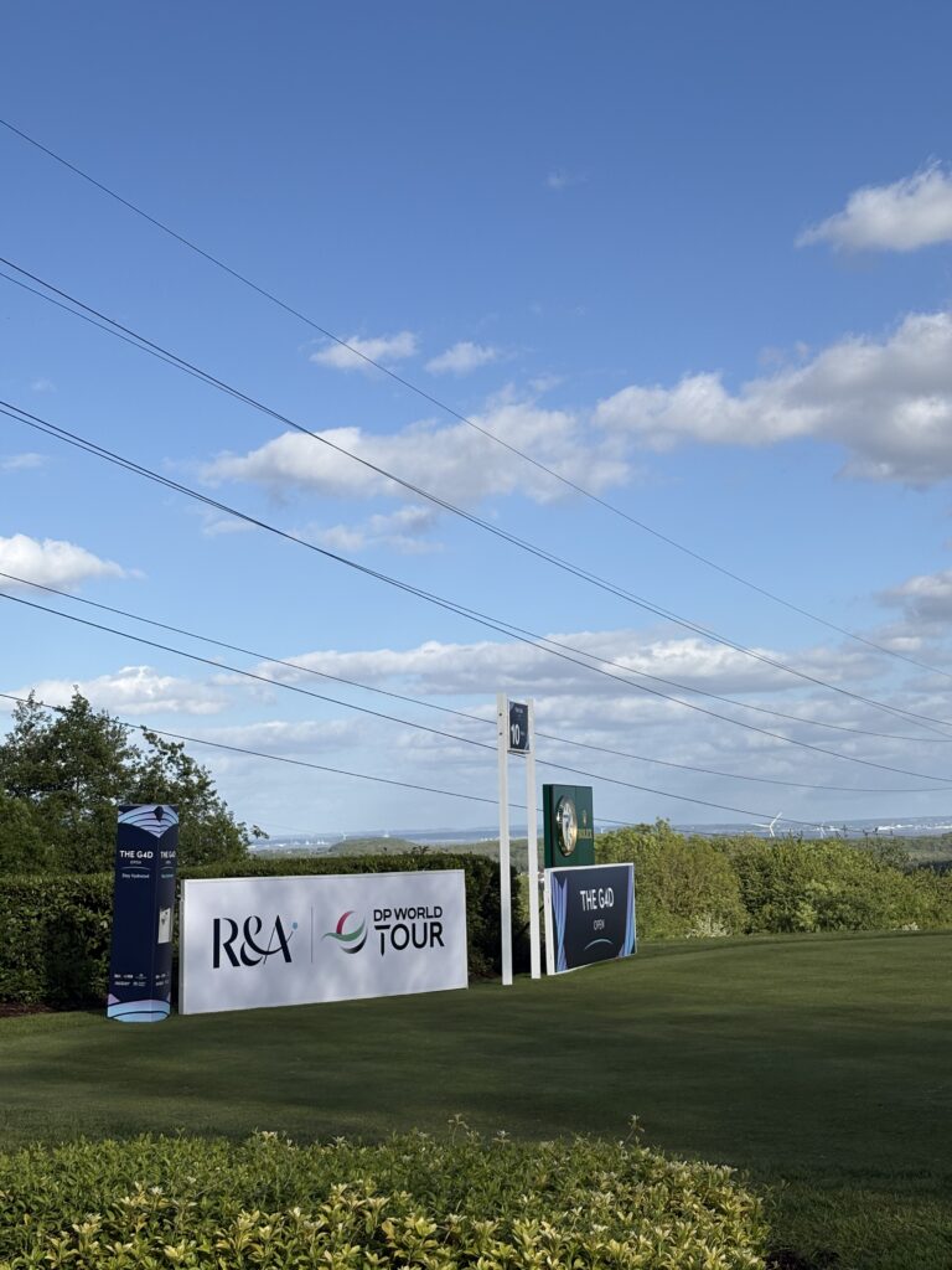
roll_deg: +1.4
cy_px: 635
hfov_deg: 28.0
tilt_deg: +7.1
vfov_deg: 36.8
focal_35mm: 52
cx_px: 476
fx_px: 1907
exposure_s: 1/4630
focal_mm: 5.96
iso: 40
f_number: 1.6
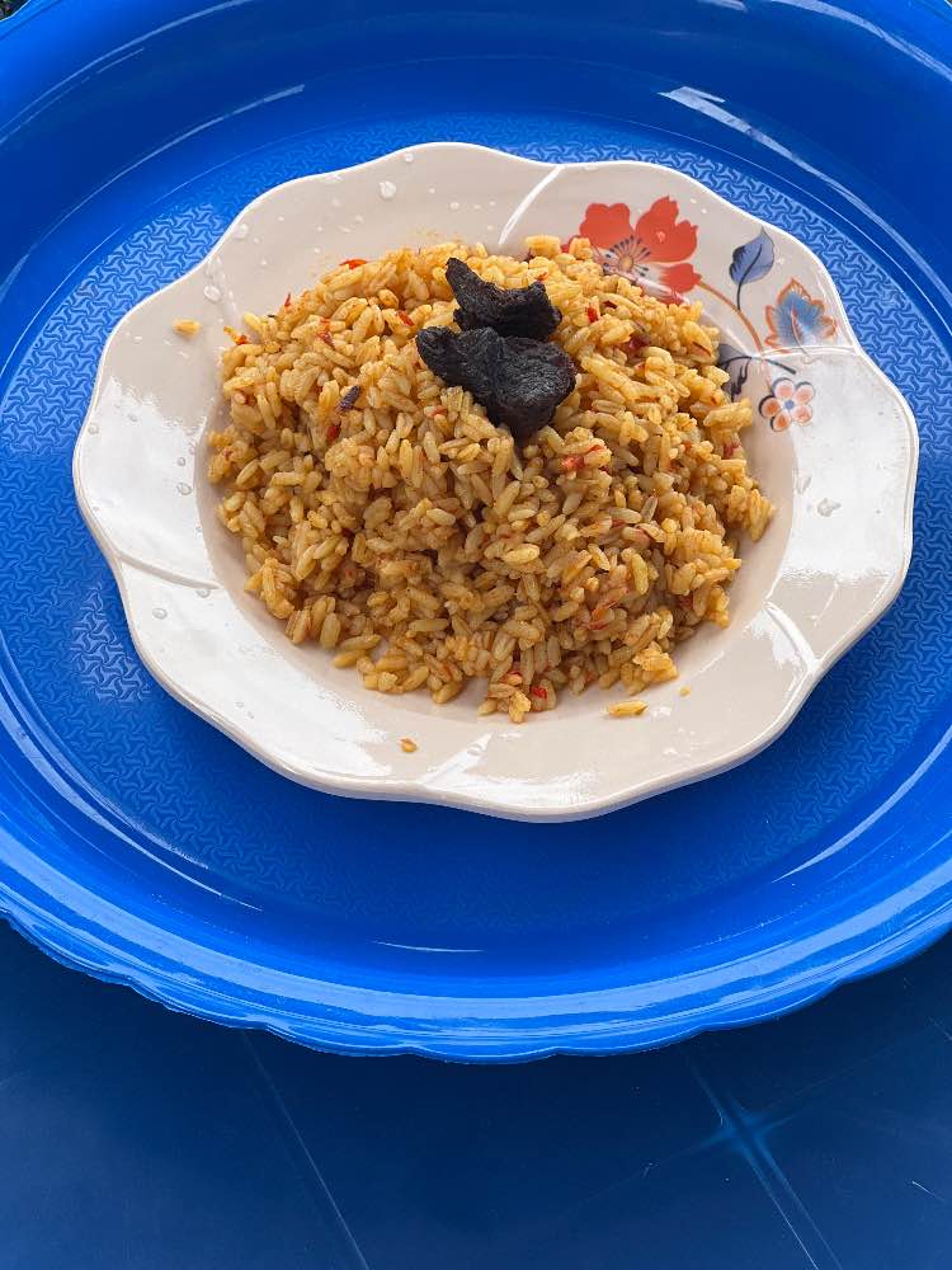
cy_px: 635
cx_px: 476
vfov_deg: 25.3
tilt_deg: -55.8
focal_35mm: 77
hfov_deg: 19.1
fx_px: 2824
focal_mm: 9
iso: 40
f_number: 2.8
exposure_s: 1/121
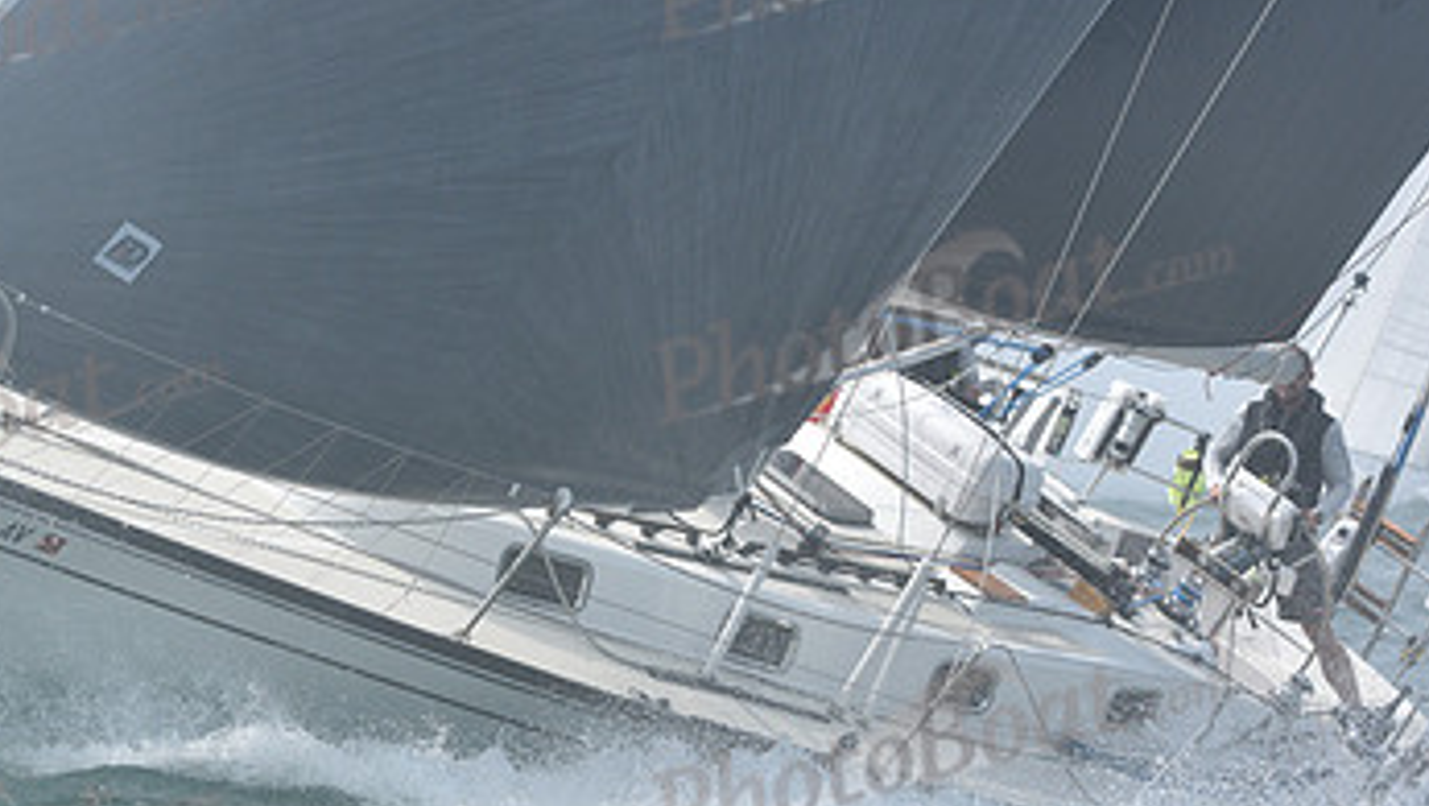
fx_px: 4663
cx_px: 442
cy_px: 589
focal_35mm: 123
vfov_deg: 9.9
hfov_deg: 17.4
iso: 320
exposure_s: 1/800
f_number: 9
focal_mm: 70
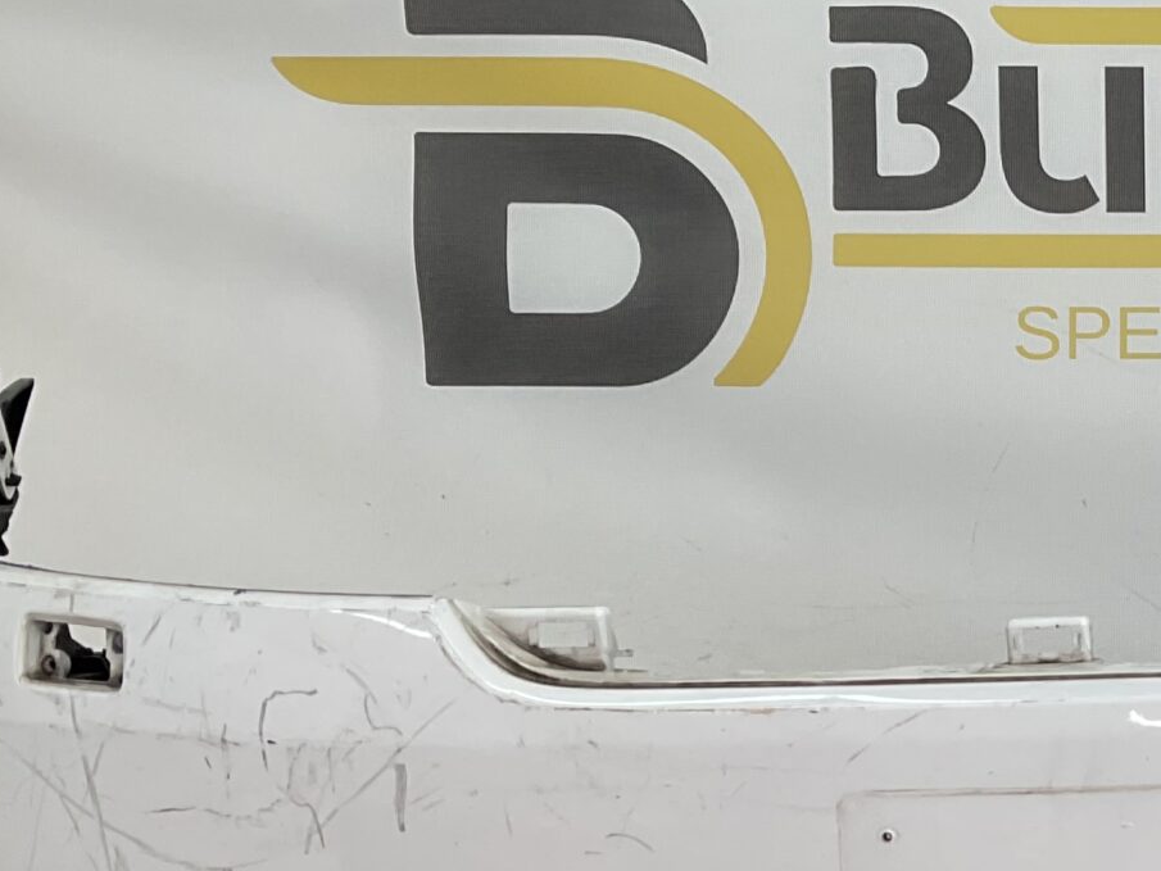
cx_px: 1387
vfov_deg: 17.7
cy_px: 789
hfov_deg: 22.1
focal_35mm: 82
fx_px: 2751
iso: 16
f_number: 1.8
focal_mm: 3
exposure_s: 1/219
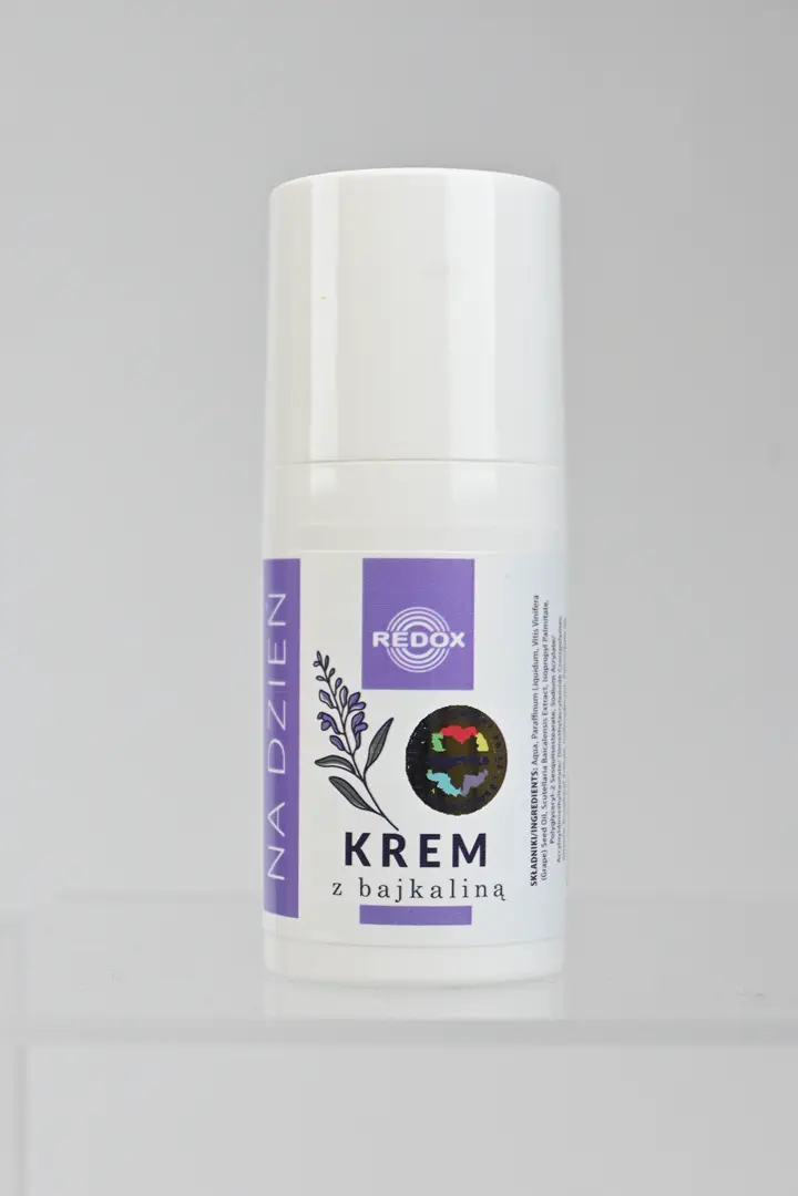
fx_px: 2494
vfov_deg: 27.0
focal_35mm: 75
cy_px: 598
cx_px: 399
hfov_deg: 18.2
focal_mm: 50
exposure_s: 1/160
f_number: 6.3
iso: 320
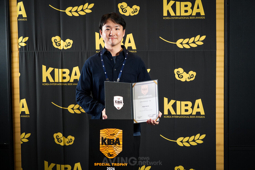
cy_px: 85
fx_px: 496
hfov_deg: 28.8
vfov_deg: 19.5
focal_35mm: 70
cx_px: 128
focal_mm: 70
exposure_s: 1/160
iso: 2000
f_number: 4
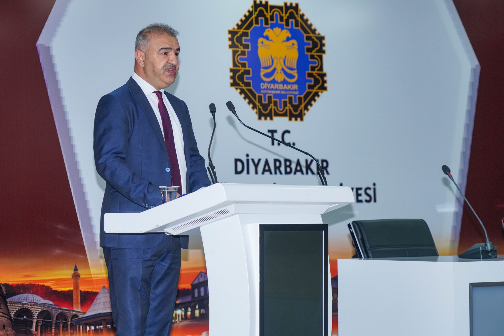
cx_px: 252
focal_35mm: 115
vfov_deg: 11.9
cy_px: 168
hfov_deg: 17.8
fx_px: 1610
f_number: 6.3
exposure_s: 1/200
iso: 800
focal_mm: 115
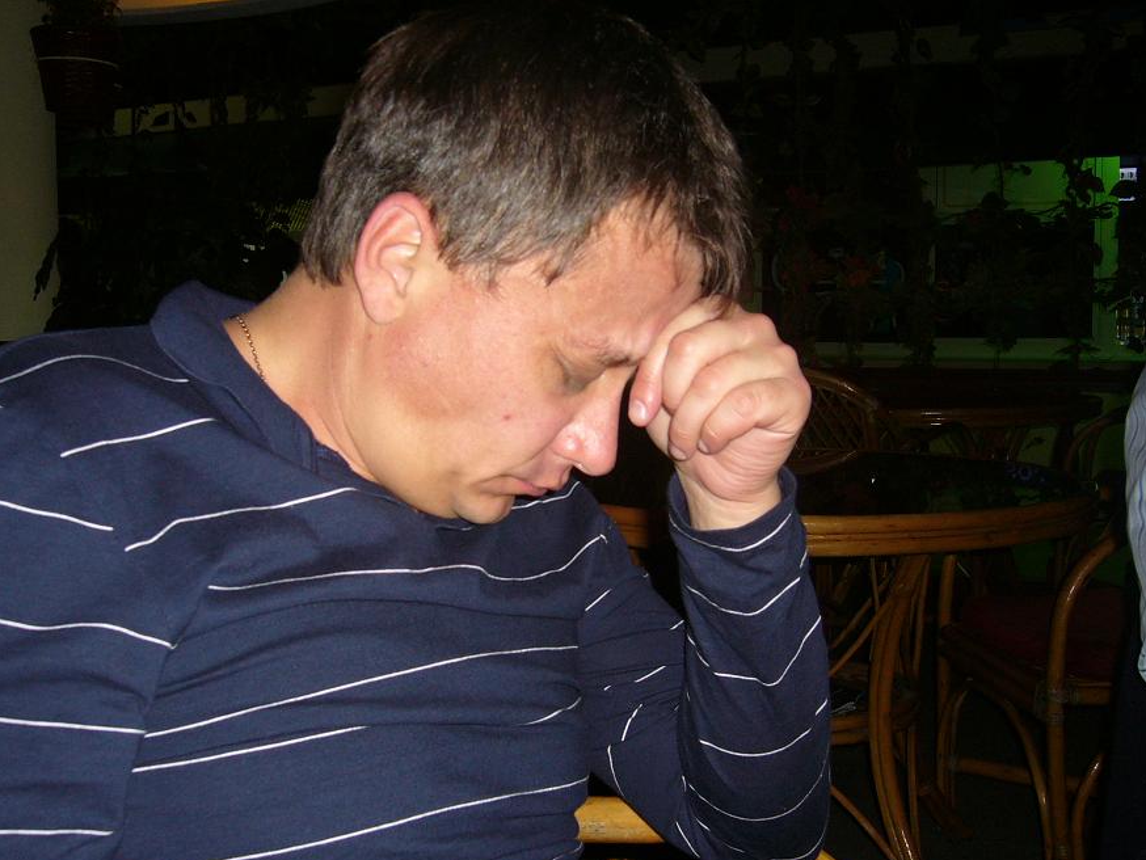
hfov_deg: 45.7
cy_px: 439
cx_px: 543
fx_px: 1358
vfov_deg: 35.2
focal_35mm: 41
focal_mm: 5.8
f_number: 2.8
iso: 100
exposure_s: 1/60
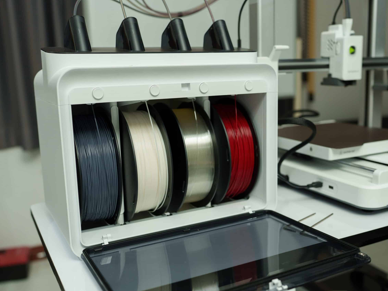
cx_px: 208
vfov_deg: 37.7
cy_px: 146
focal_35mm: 38
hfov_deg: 48.9
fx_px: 426
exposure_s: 1/160
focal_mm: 35
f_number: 2.8
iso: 500
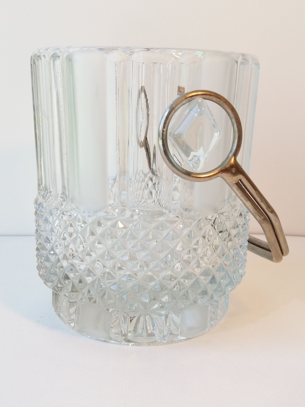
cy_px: 204
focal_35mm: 28
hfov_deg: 49.7
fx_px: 329
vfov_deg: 63.4
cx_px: 152
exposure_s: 1/225
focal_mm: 3.7
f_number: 1.9
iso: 100
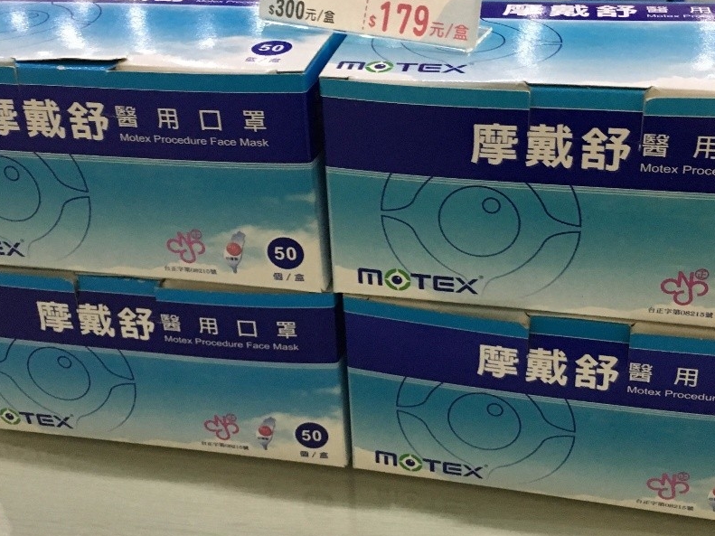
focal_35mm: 44
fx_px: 909
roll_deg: +2.3
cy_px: 196
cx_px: 379
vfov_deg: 32.7
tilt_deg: -26.1
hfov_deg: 42.9
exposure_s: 1/17
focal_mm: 4.15
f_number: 2.2
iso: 200
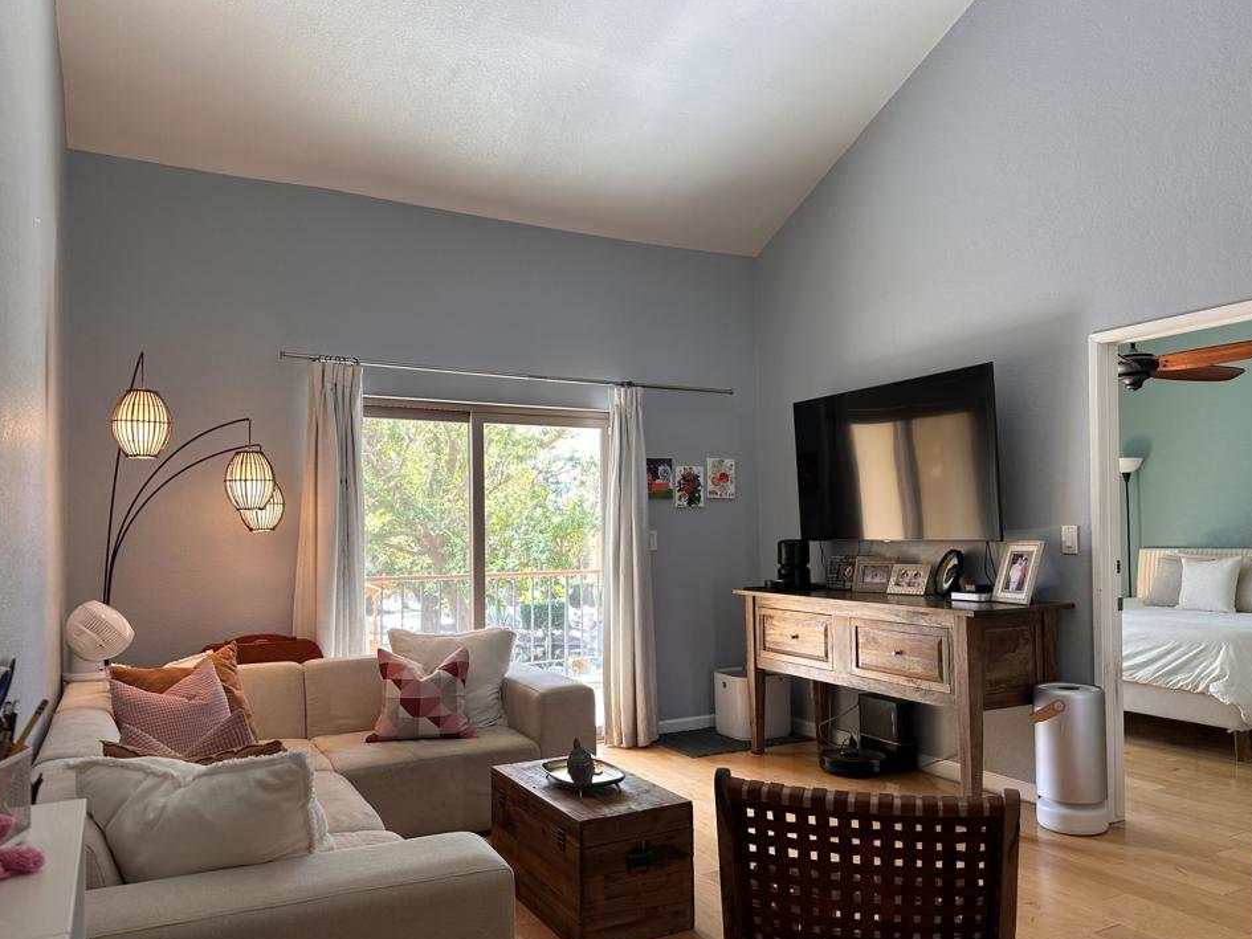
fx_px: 940
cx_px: 668
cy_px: 503
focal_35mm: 26
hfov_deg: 67.2
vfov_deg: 53.0
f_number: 1.78
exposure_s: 1/120
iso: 80
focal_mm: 6.86
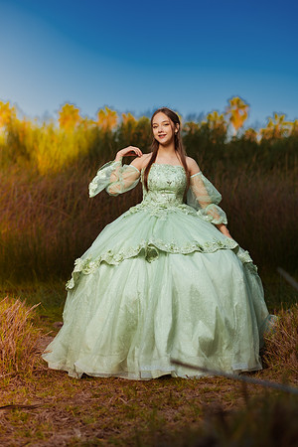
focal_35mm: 58
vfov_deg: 34.5
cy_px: 224
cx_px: 149
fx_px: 720
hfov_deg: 23.4
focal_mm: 58
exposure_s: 1/640
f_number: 2.8
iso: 50
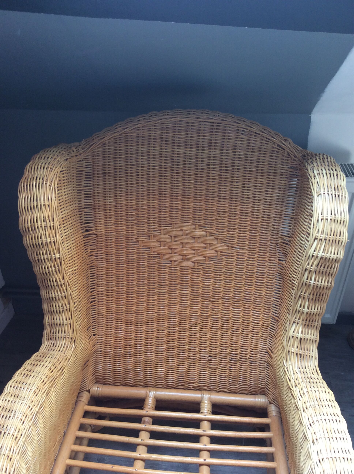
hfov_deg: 44.1
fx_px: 437
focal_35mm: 32
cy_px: 237
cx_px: 177
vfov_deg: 56.9
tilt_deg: -35.9
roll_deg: -0.3
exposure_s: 1/25
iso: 32
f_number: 2.4
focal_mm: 3.3
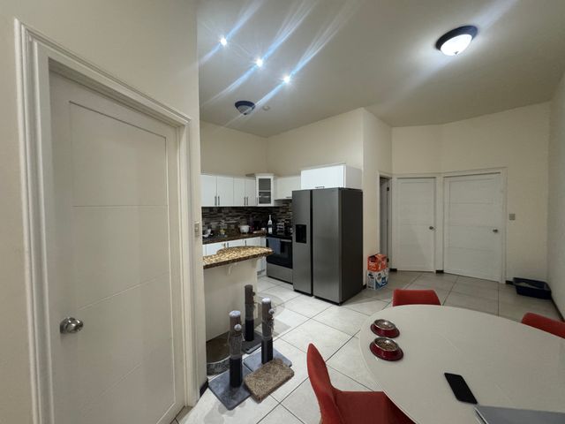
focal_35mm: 14
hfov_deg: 102.1
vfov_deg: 85.7
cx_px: 282
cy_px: 212
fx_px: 229
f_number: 2.2
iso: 640
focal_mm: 2.22
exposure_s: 1/60
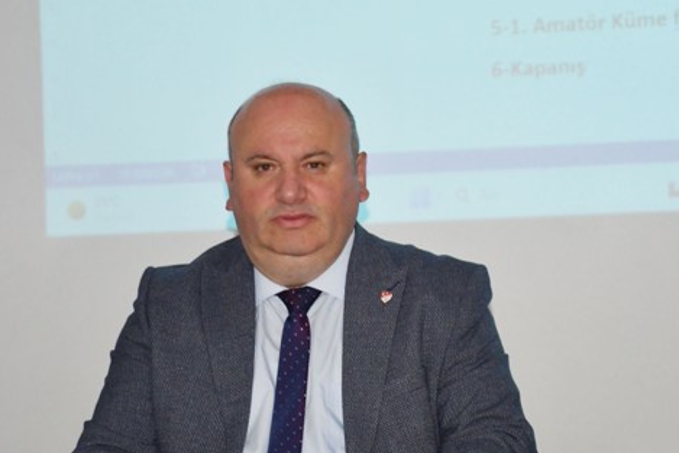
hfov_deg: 15.2
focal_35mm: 135
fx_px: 2547
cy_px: 281
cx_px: 392
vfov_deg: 10.2
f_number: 5
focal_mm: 66
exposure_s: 1/60
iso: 1400
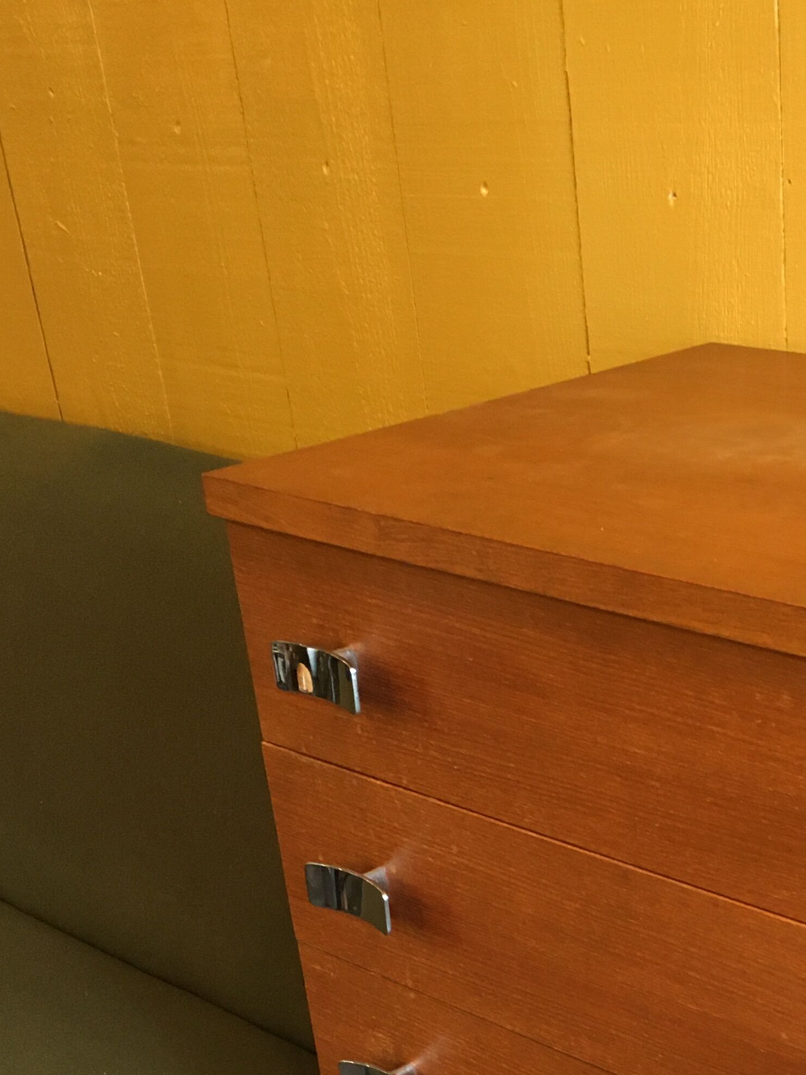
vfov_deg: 30.4
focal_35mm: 59
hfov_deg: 24.2
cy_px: 1081
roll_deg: +3.3
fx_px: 1832
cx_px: 700
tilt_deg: -31.1
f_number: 2.2
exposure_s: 1/33
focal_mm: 4.15
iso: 160
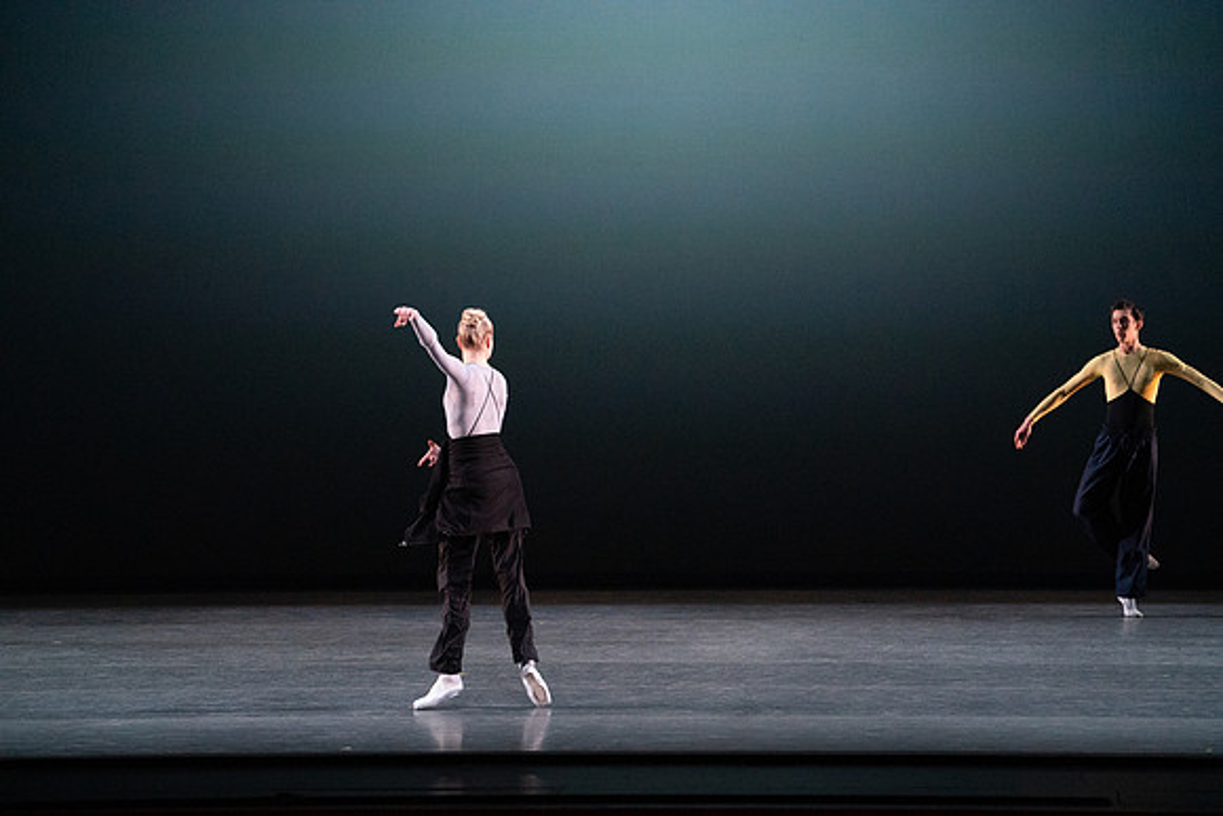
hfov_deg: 13.2
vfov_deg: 8.8
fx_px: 5301
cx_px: 612
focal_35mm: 156
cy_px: 408
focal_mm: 156
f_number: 6.3
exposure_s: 1/500
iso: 12800
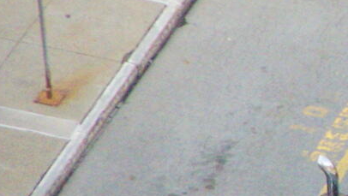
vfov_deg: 1.2
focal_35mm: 1043
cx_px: 430
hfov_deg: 2.1
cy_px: 166
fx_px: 9631
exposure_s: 1/640
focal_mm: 63
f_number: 3.7
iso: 400
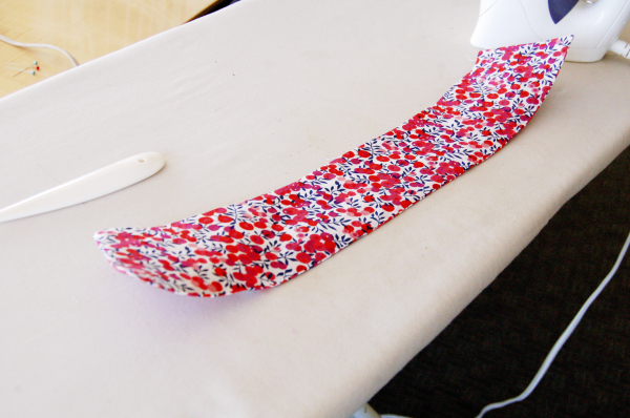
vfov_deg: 26.4
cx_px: 315
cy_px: 209
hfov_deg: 38.9
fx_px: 891
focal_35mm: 51
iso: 1600
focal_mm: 34
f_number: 6.3
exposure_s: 1/160
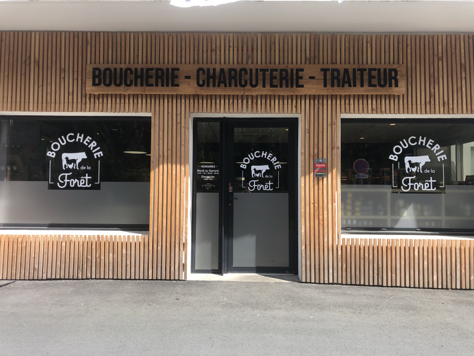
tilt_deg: +2.5
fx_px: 383
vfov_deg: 49.7
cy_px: 178
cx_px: 237
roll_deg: +0.3
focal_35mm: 28
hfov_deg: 63.4
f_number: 1.8
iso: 20
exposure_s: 1/666
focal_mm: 4
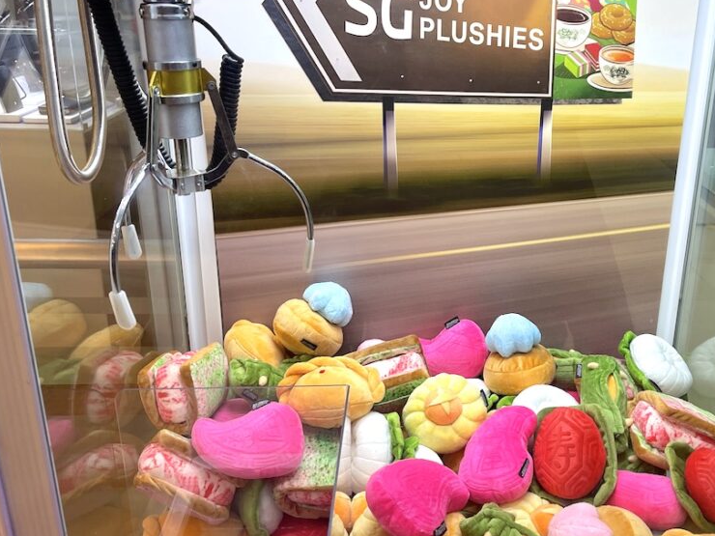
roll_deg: -1.4
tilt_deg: -21.0
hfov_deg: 51.0
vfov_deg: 39.6
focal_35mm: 36
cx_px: 429
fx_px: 744
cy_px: 251
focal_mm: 5.1
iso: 100
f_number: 1.6
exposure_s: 1/100
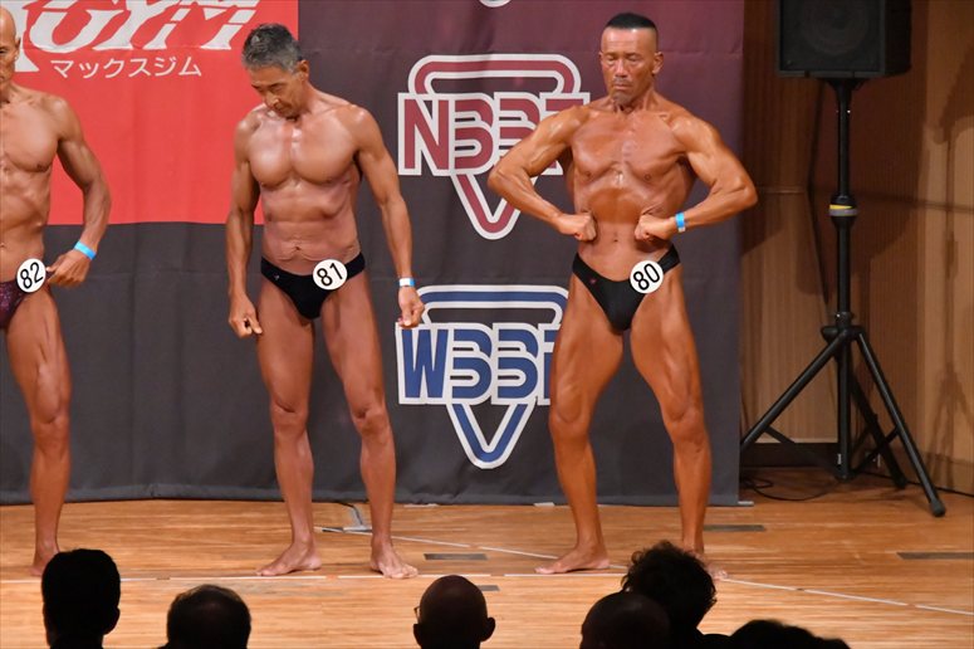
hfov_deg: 7.2
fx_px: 7707
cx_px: 487
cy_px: 324
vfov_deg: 4.8
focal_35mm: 285
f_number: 5.6
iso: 11400
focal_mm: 190
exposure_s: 1/400
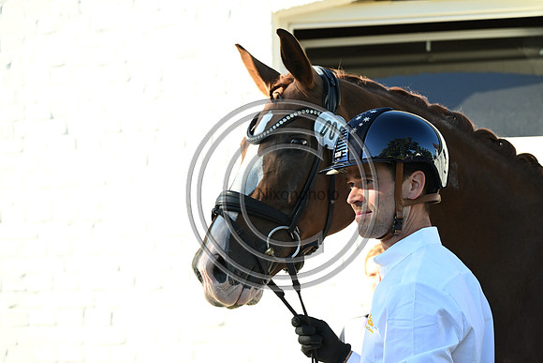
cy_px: 182
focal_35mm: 85
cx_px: 272
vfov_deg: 16.1
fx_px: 1282
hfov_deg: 23.9
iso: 1400
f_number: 5
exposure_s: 1/1600
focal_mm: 85
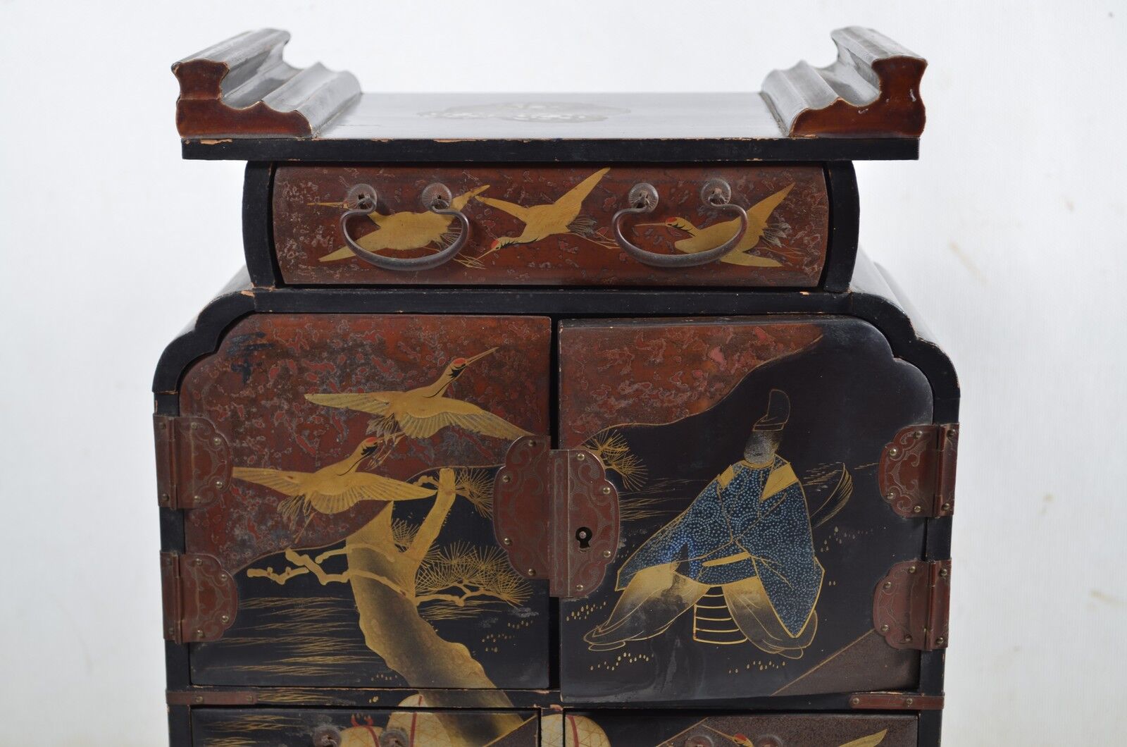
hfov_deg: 30.6
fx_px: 2062
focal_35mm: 66
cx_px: 564
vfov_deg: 20.5
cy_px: 374
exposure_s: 1/25
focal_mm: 44
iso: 100
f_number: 5.3
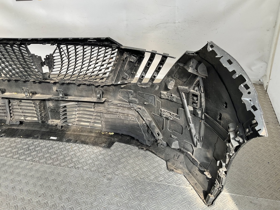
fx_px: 235
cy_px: 105
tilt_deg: -31.4
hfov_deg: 61.7
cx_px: 140
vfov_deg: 48.2
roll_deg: +1.8
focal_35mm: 29
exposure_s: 1/152
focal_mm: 3
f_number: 1.8
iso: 16
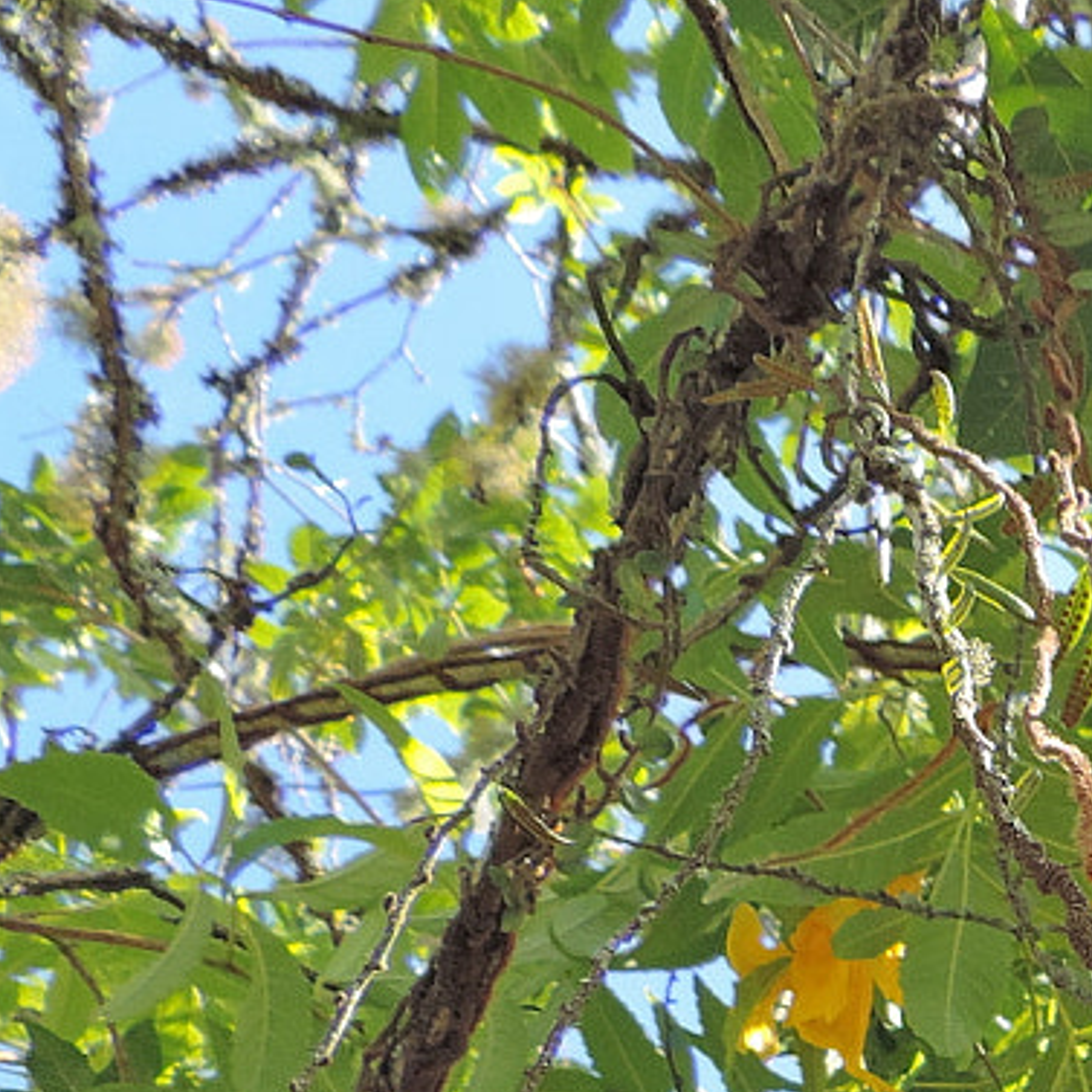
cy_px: 1506
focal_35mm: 90
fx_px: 3212
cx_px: 1778
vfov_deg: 17.8
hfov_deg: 16.9
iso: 80
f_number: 3.7
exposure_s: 1/160
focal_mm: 4.3
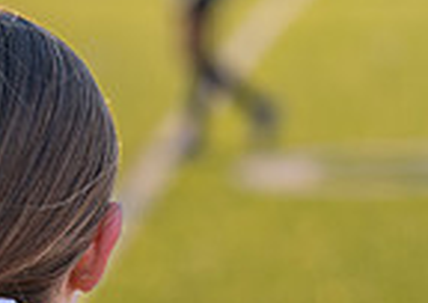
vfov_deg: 3.9
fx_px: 4473
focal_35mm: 369
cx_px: -134
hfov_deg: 5.4
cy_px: 471
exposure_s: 1/1600
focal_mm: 70
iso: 400
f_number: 2.8
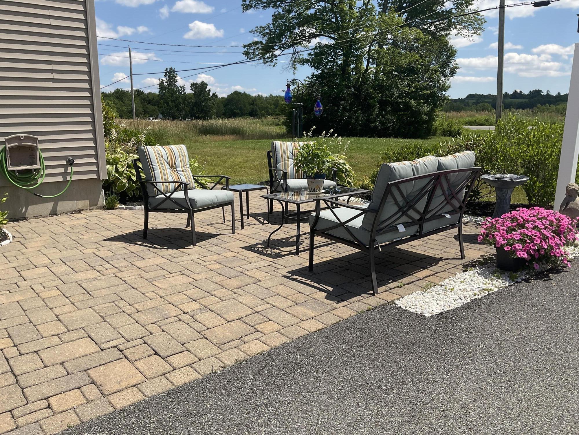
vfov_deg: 48.2
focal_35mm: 29
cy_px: 218
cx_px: 290
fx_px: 485
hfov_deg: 61.7
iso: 16
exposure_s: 1/2538
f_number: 1.8
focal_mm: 3
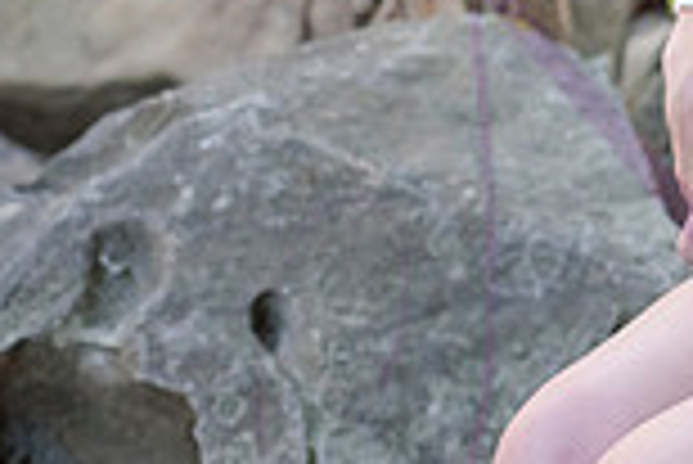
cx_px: 1156
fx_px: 5800
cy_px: -169
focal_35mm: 301
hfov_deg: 6.7
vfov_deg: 4.6
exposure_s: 1/400
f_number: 5
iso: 800
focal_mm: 80
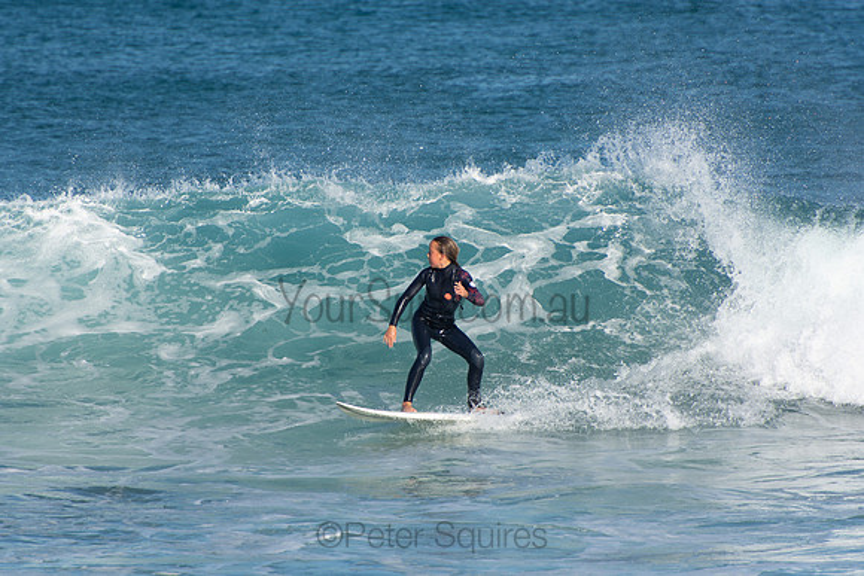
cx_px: 432
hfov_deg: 3.4
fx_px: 14403
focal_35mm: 600
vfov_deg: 2.3
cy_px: 288
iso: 220
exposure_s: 1/1250
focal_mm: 400
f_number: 5.6
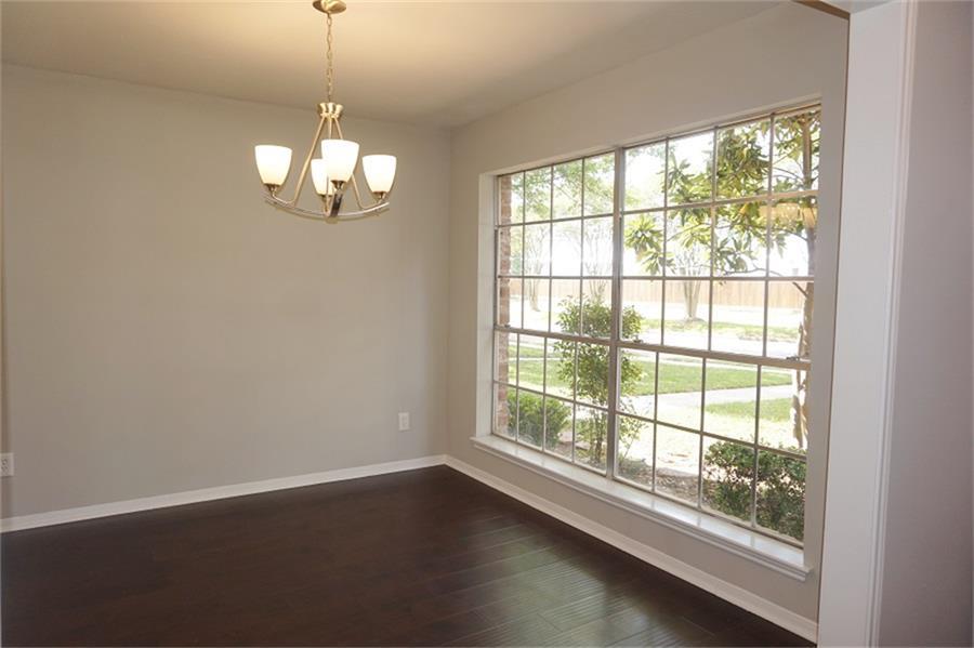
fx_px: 649
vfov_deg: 53.1
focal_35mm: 24
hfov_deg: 73.8
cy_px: 324
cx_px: 487
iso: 200
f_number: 4.5
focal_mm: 16
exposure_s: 1/80
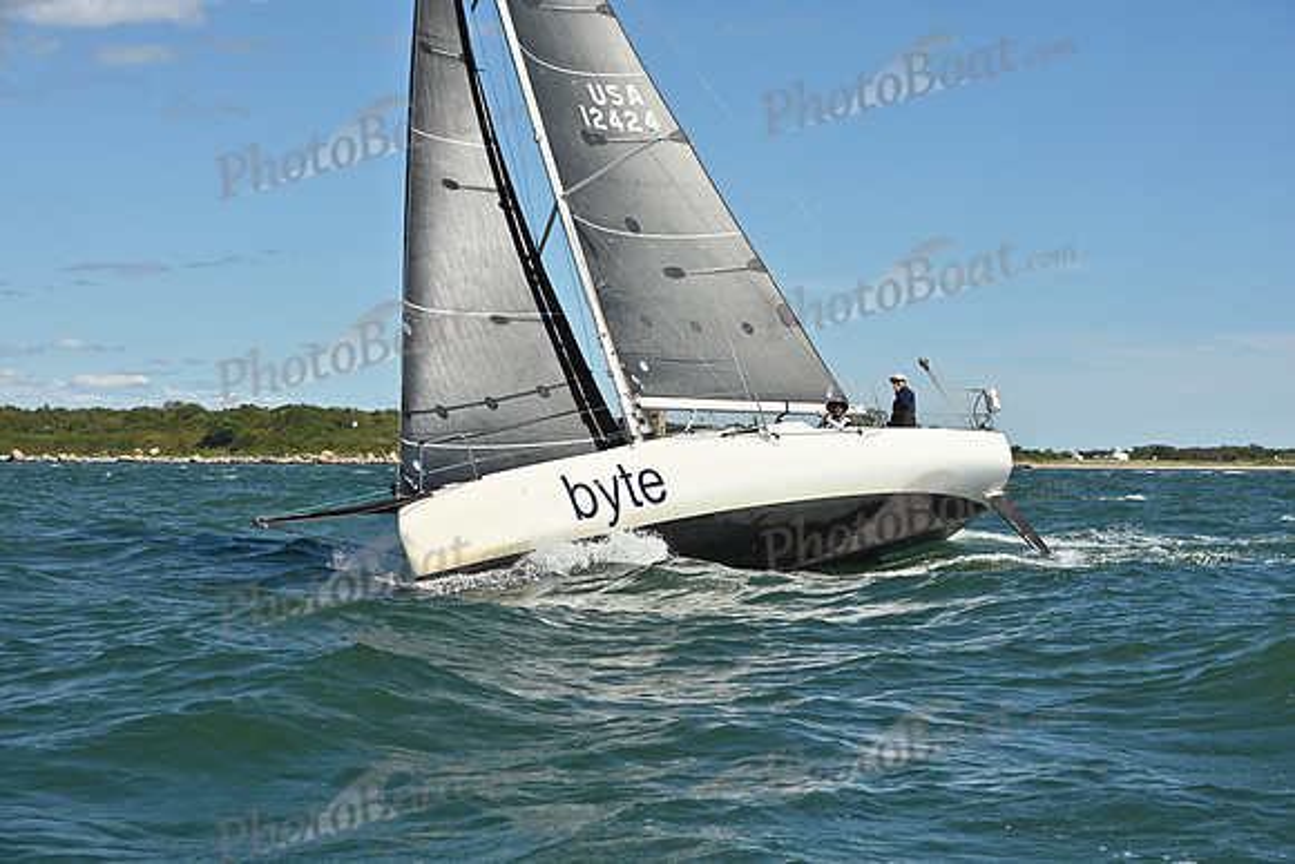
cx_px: 648
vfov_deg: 19.5
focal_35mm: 70
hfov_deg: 28.8
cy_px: 432
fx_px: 2519
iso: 320
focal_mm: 70
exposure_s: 1/1600
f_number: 10
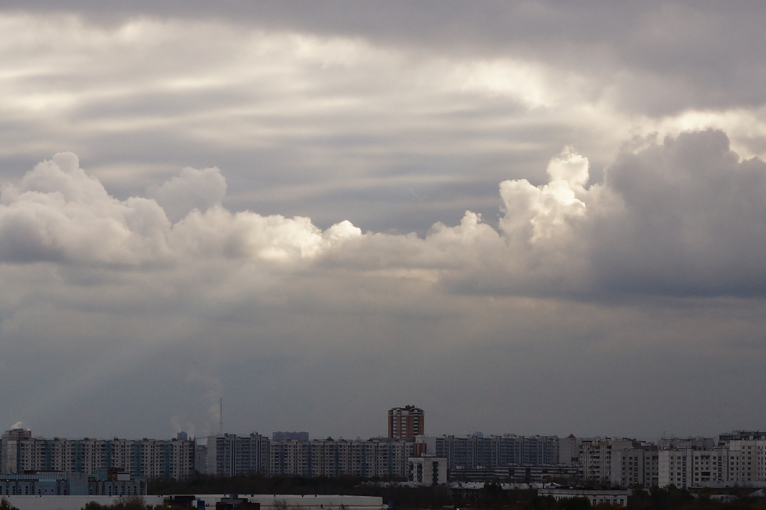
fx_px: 3508
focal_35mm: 165
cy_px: 255
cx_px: 383
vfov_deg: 8.3
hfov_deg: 12.5
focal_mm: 55
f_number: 14
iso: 200
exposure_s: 1/160
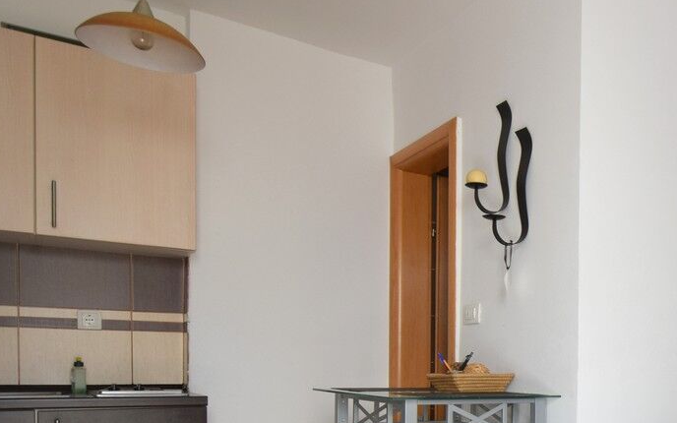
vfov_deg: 33.8
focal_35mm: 36
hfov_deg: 46.8
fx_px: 664
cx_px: 647
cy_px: 365
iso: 400
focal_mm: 10
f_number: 5
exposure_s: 1/100
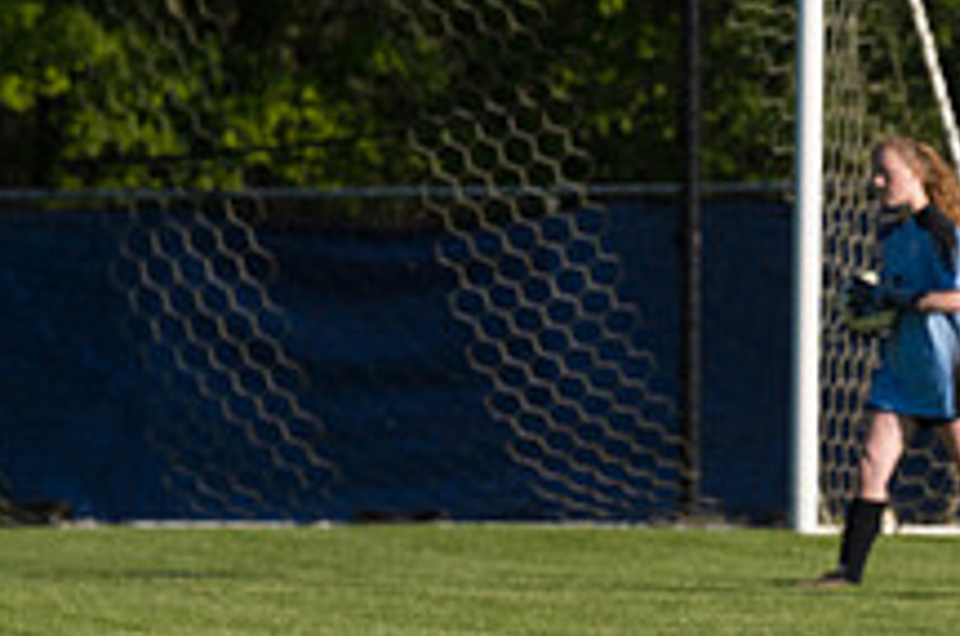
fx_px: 21472
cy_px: 374
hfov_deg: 2.6
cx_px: 1196
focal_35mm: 807
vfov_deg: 1.7
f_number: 5.6
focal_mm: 200
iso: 250
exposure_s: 1/1600
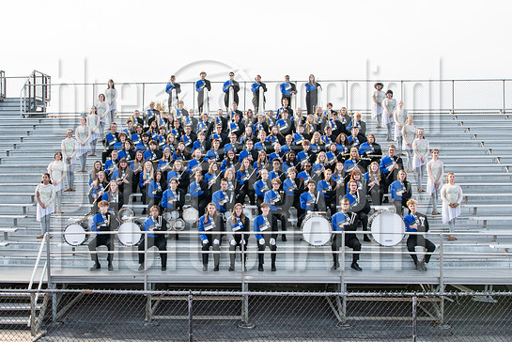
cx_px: 224
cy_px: 153
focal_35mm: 42
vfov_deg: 31.9
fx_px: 598
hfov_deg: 46.3
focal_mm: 24
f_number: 10
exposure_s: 1/200
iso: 320
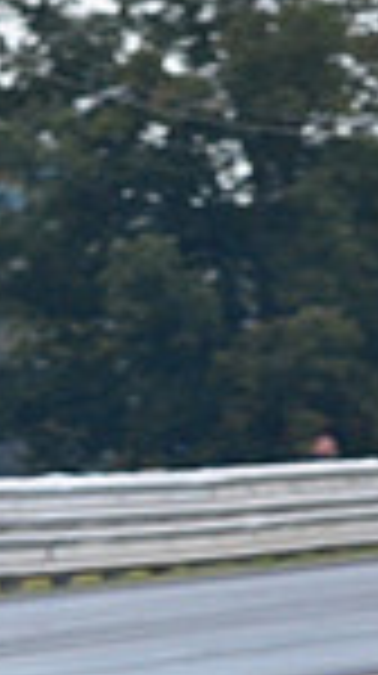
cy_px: 324
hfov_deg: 1.8
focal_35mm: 666
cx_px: -711
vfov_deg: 3.2
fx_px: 11908
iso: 1000
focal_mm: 110
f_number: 5.6
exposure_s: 1/500
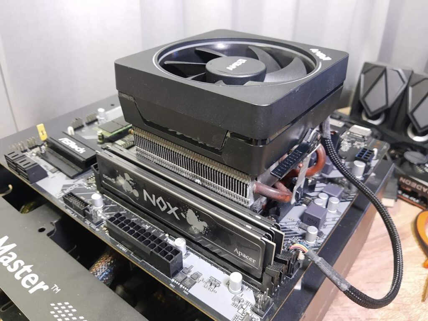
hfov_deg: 67.3
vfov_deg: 53.1
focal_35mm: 26
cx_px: 214
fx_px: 321
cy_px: 160
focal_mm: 3.95
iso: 529
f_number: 1.8
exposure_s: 1/25
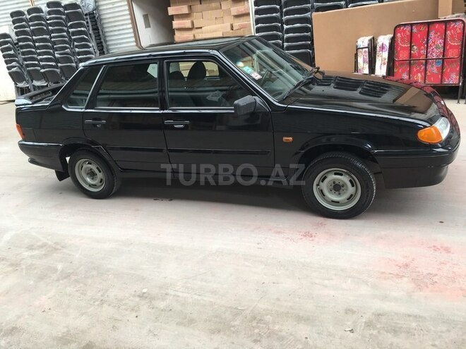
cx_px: 233
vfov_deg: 48.2
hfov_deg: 61.7
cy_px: 174
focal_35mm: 29
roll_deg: +8.3
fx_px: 390
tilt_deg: -22.7
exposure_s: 1/50
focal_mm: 4.15
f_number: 2.2
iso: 25
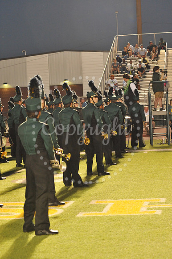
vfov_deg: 20.4
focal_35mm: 100
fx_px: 717
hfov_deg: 13.7
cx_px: 86
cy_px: 130
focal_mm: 100
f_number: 5.6
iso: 5000
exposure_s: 1/125
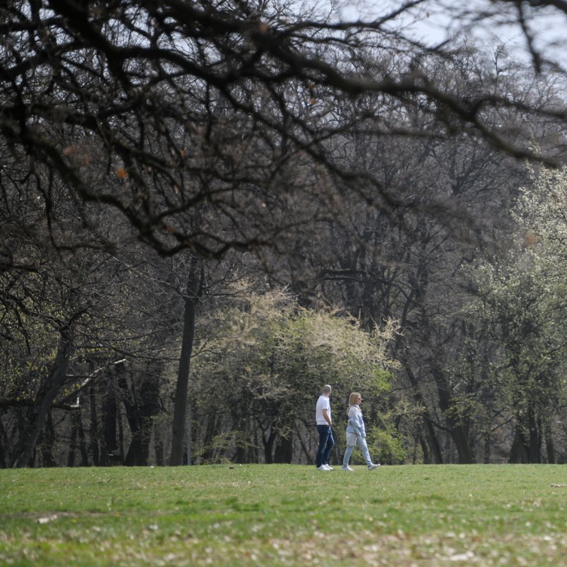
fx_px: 6486
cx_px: 551
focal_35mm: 350
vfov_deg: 5.0
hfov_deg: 5.0
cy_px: 233
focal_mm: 200
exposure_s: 1/2000
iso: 125
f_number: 2.8
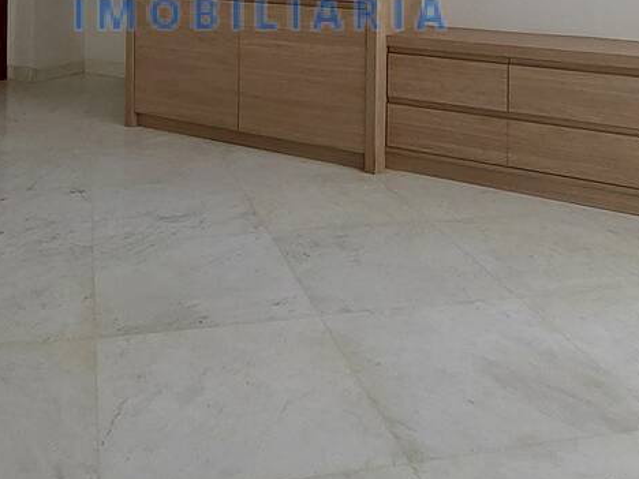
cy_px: -78
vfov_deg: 31.0
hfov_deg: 46.7
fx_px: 738
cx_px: 277
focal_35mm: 40
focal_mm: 1.74
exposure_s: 1/60
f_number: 2.2
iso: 125
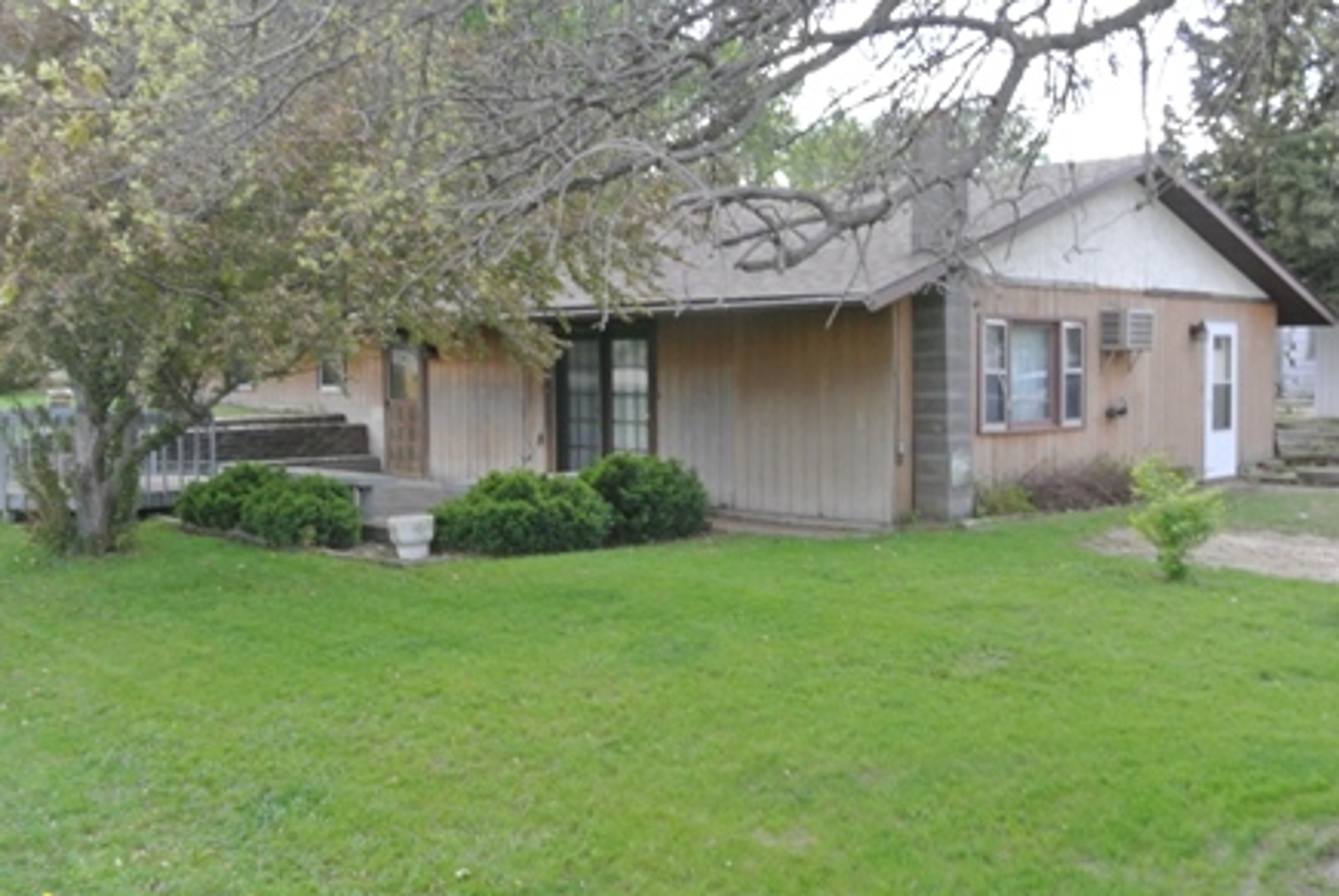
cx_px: 639
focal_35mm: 39
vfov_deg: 34.3
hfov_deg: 49.5
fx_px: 1453
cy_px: 437
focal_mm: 12.7
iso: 800
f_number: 3.8
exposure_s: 1/50
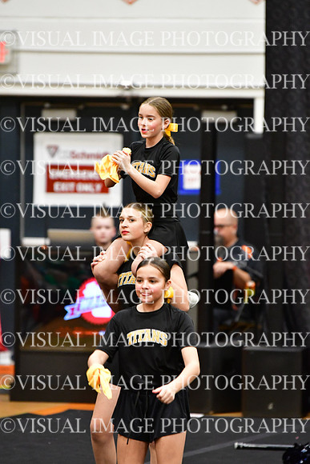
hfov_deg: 4.6
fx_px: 3872
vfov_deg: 6.9
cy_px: 232
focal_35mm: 300
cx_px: 155
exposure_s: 1/500
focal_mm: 200
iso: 5000
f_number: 3.2
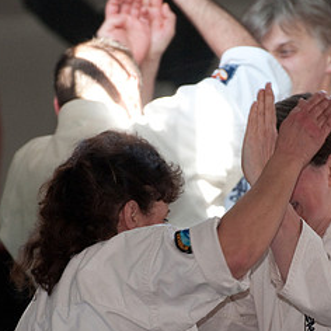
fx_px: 6589
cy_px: 228
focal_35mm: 609
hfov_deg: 2.9
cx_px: 230
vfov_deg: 2.9
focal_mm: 195
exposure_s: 1/200
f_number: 5.3
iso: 800
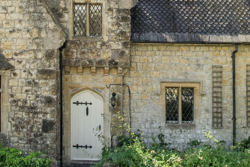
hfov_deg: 37.5
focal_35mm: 52
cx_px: 178
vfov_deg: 24.6
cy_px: -7
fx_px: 361
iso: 250
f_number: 11
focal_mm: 17
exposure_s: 1/320
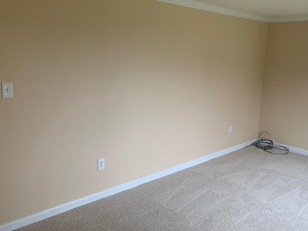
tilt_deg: -7.6
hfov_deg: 53.8
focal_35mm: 34
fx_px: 303
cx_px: 176
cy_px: 109
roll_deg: -2.2
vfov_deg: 41.8
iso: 40
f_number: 1.8
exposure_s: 1/122
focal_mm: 4.25
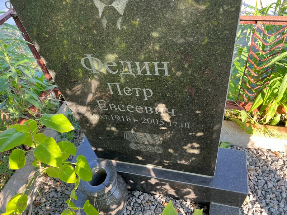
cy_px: 108
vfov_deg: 53.1
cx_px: 144
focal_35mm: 26
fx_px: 216
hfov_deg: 67.3
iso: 50
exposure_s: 1/157
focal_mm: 5.7
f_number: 1.5
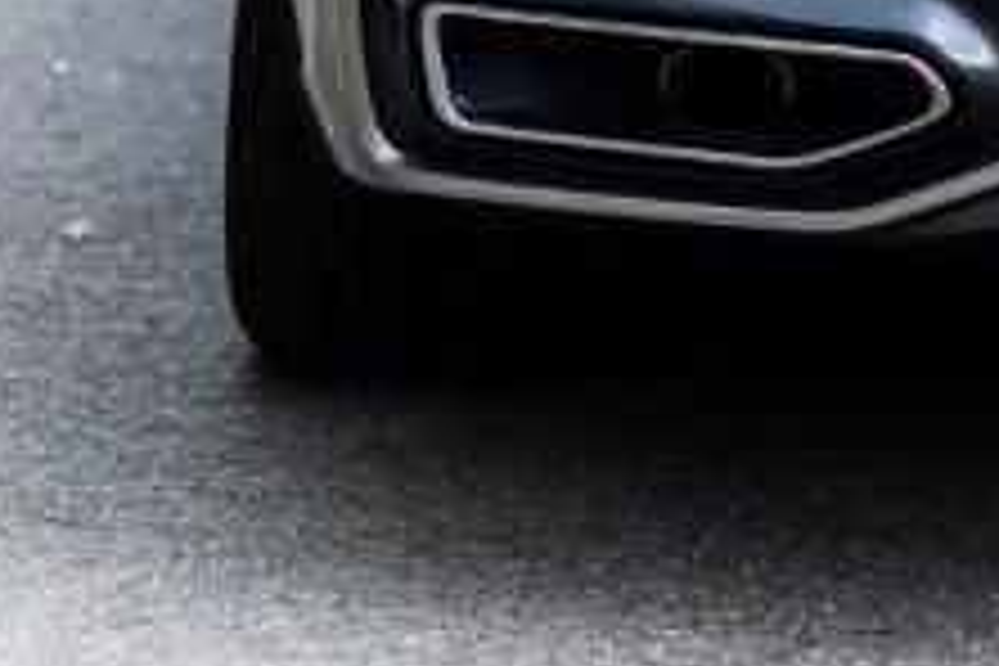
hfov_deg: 8.9
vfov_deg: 6.2
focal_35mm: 216
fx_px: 5994
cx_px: 2059
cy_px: -738
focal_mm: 50
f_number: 2
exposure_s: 1/2000
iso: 100
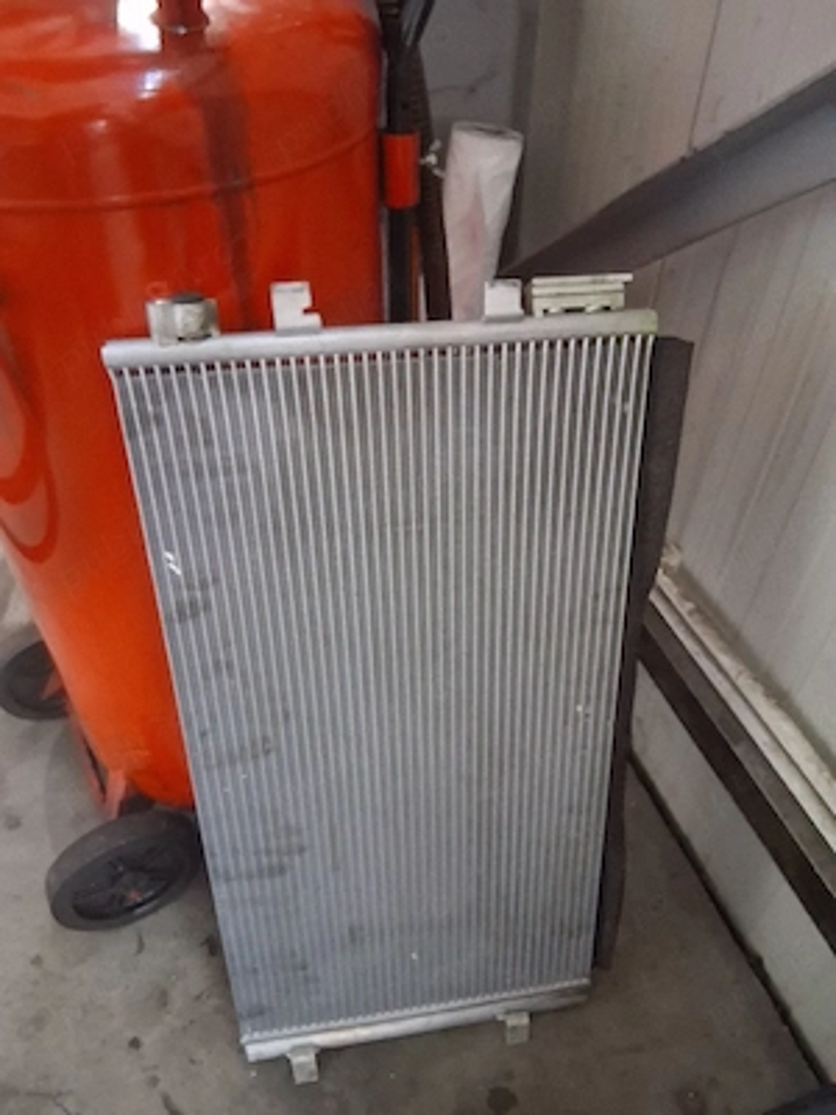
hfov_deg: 53.1
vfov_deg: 67.3
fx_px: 837
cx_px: 418
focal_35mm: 26
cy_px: 558
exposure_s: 1/17
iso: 1250
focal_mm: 3.98
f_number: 1.8
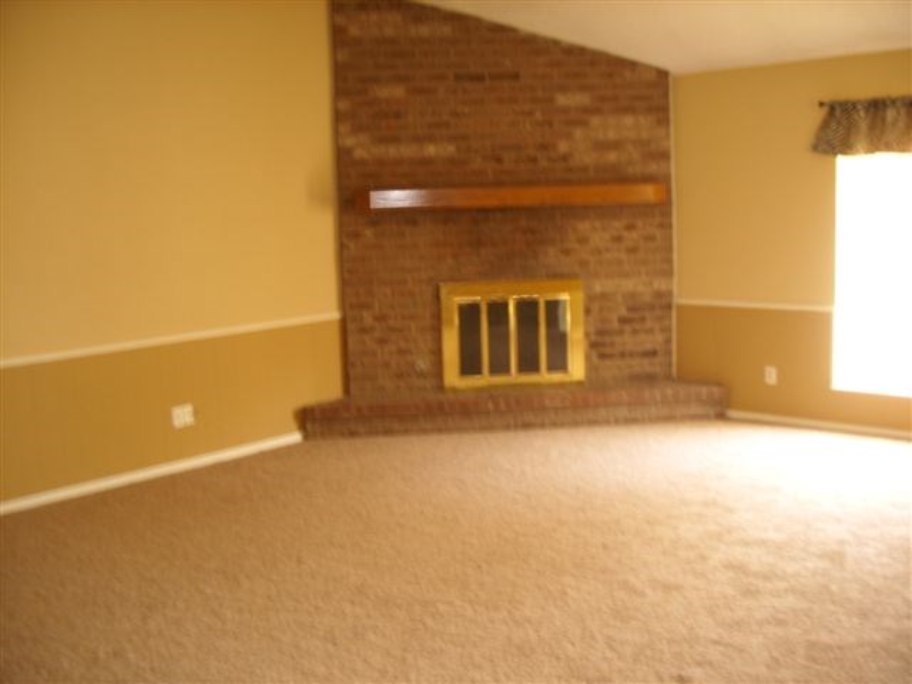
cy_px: 342
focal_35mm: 38
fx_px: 1001
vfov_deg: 37.7
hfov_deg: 49.0
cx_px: 456
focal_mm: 7.8
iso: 50
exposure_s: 1
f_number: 2.8
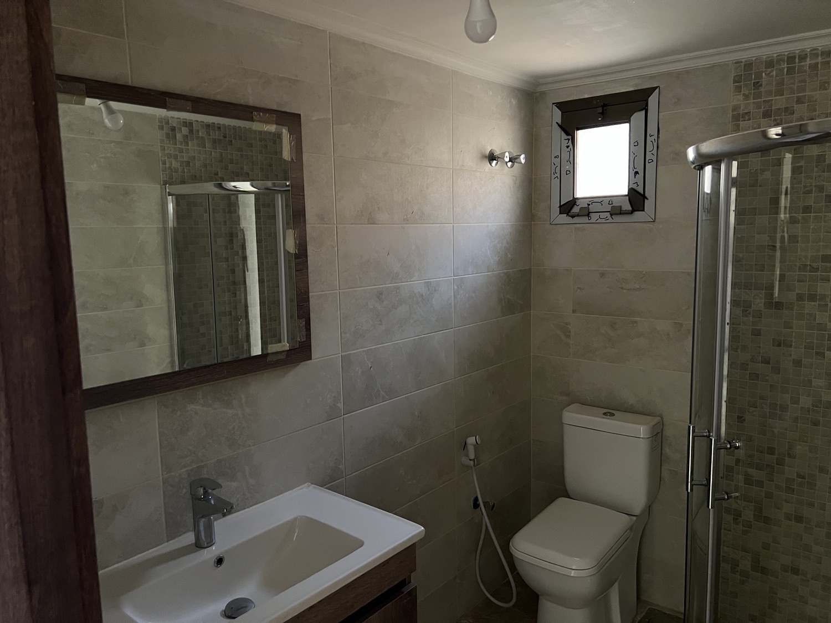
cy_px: 312
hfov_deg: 67.3
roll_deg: +0.9
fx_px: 624
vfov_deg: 53.1
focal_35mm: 26
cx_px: 416
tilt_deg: -7.9
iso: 640
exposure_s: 1/30
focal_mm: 5.7
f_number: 1.5
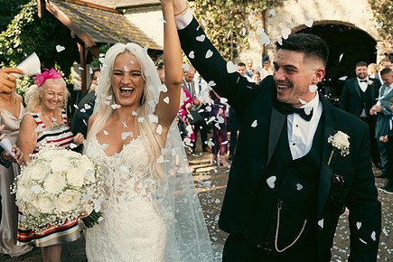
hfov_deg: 58.4
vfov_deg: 41.1
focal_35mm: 32
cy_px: 121
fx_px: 349
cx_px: 230
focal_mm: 24
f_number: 5
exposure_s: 1/250
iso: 200
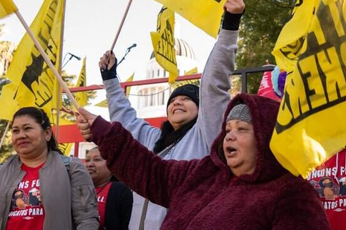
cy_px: 134
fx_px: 499
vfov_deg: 25.9
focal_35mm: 52
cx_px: 230
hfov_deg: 37.8
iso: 500
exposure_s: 1/400
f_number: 4.5
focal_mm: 24
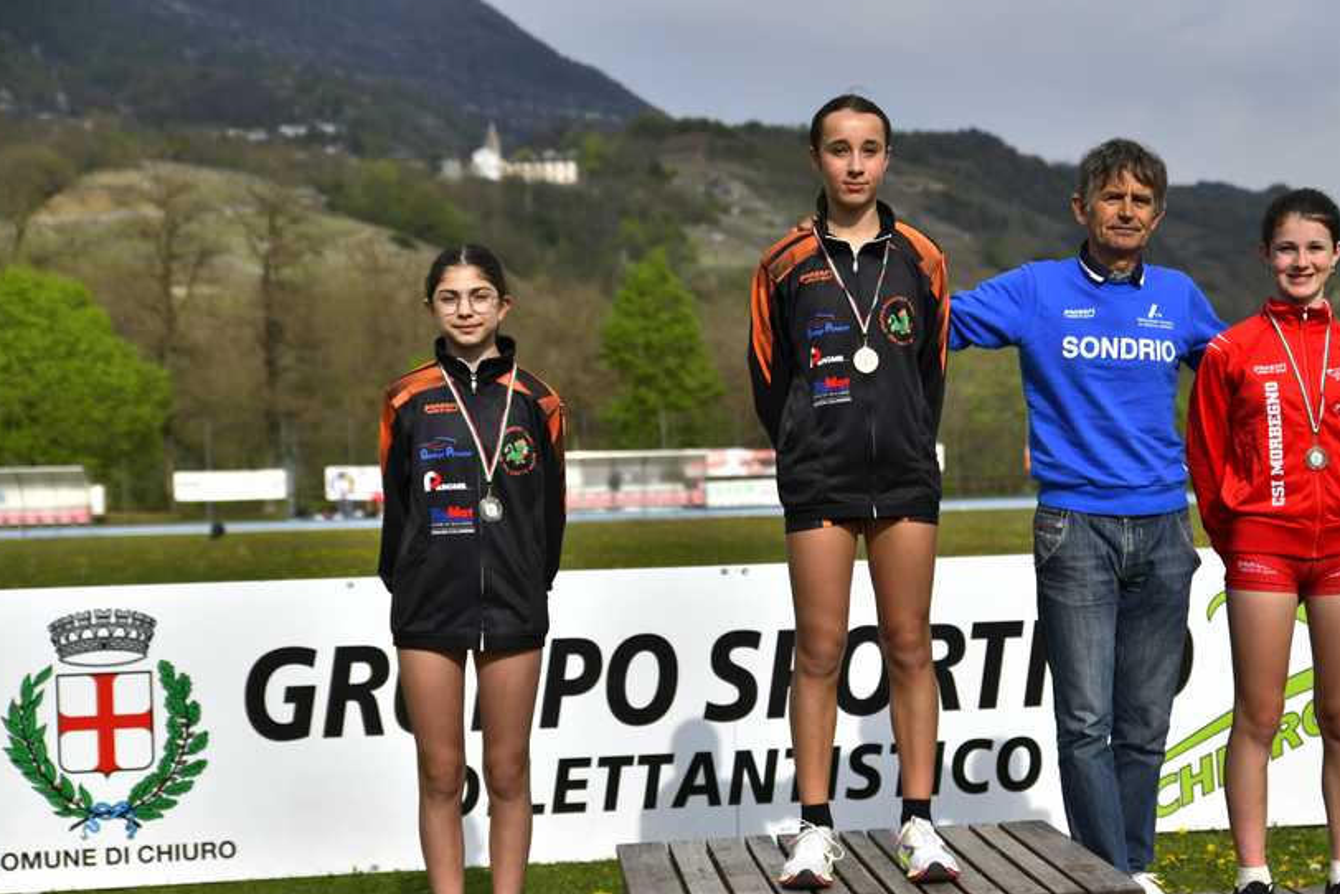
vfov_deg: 23.4
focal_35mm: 58
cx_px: 797
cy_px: 537
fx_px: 2160
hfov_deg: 34.4
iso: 220
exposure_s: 1/8000
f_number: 3.2
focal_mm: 46
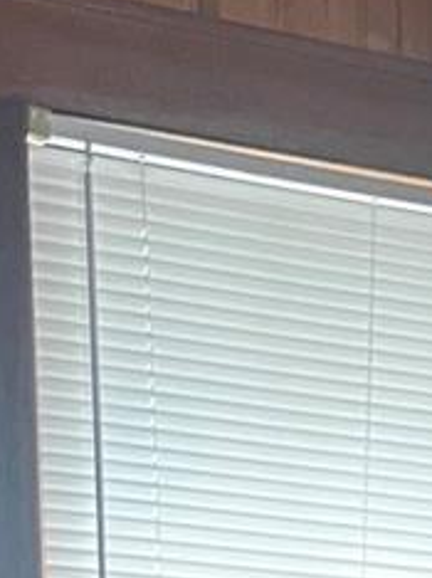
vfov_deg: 10.1
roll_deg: -2.7
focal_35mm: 171
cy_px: 1391
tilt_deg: -5.9
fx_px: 2851
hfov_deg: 7.8
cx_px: 1178
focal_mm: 5.7
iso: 500
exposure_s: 1/44
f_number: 1.5
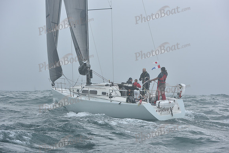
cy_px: 76
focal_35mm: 78
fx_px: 496
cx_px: 114
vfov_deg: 17.5
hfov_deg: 26.0
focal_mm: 78
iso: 320
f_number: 6.3
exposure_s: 1/800
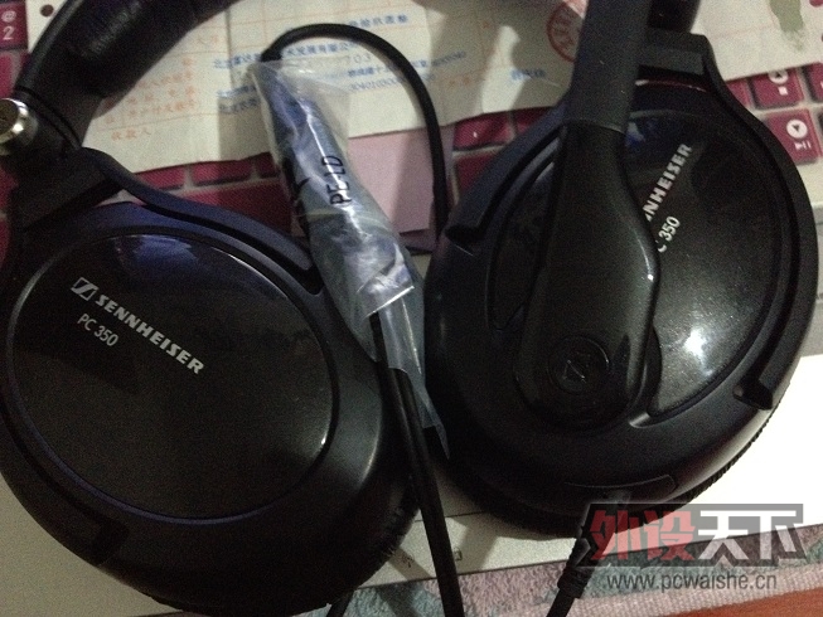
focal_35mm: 35
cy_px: 308
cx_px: 412
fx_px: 832
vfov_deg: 40.7
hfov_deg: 52.6
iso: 800
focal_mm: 4.28
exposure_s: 1/15
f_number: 2.4
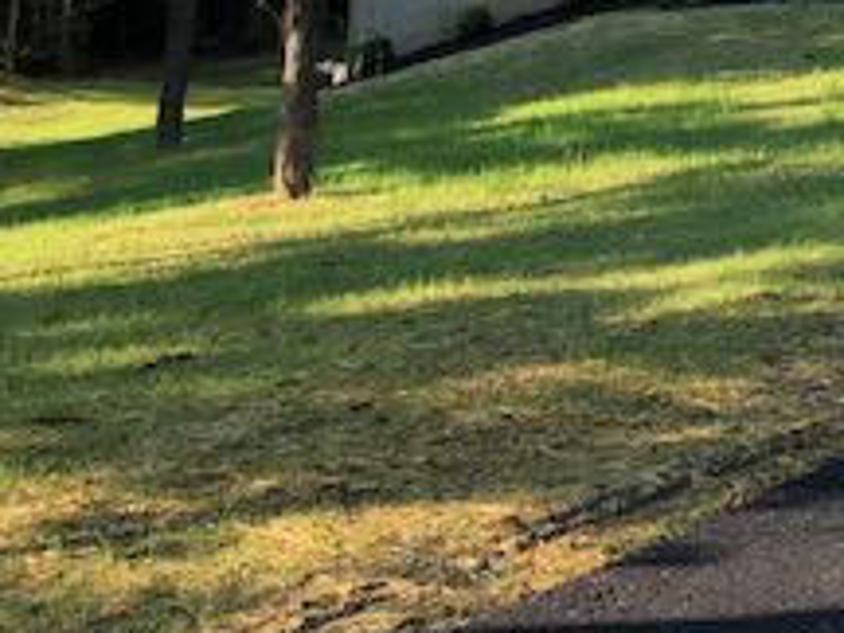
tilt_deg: +4.0
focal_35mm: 83
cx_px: 844
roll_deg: -3.2
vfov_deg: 17.0
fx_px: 2024
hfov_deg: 22.6
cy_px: -137
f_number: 1.8
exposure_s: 1/533
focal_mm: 3.99
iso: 20
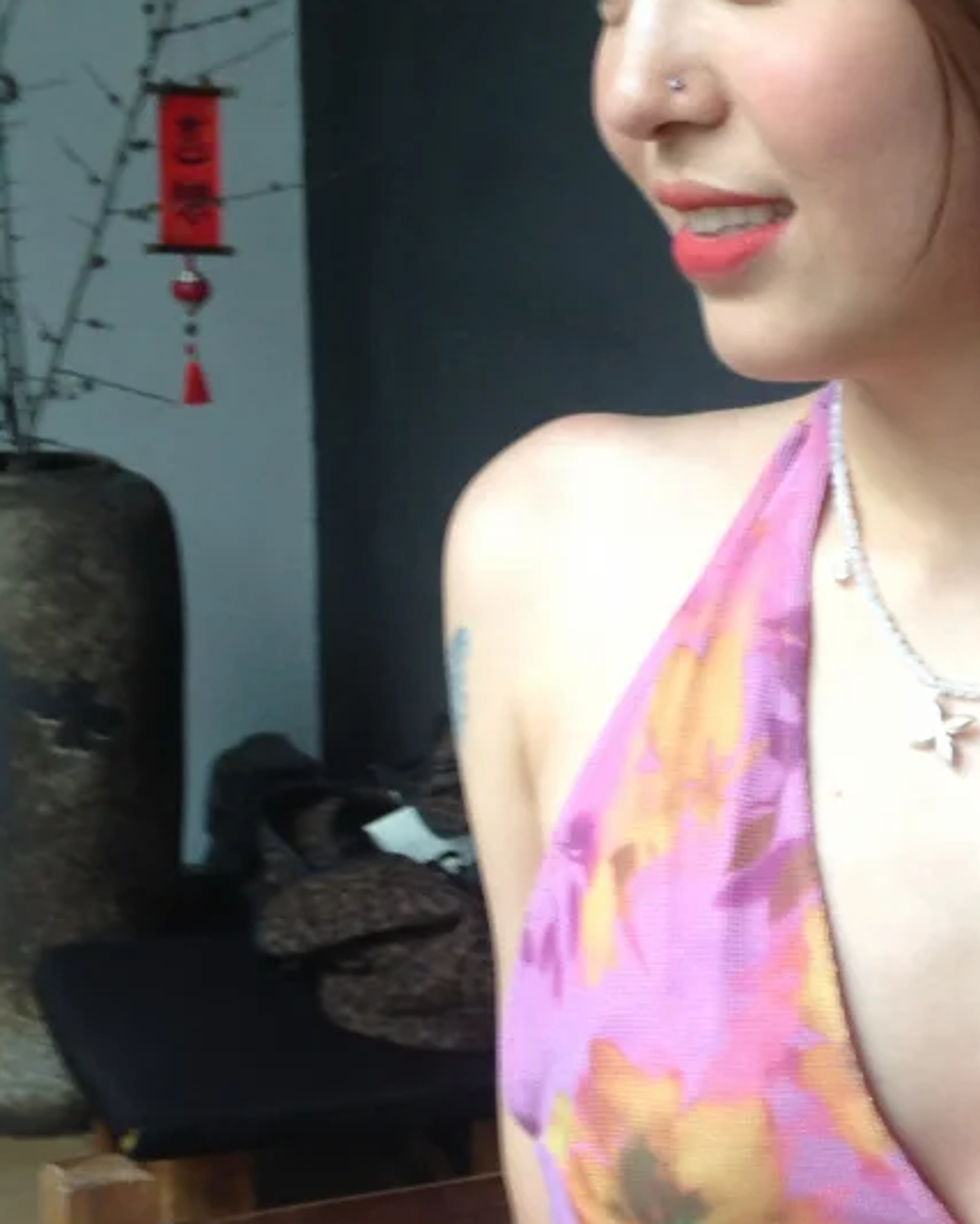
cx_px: 890
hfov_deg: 17.4
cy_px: 721
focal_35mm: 87
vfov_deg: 21.9
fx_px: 3152
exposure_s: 1/20
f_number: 2.4
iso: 80
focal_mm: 4.12
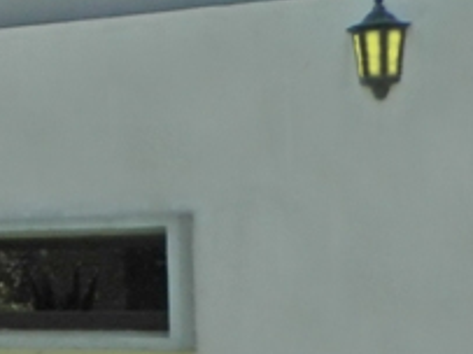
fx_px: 1721
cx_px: -331
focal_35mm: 126
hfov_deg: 14.2
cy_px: 263
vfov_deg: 11.7
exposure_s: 1/800
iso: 80
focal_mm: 4.5
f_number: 3.1
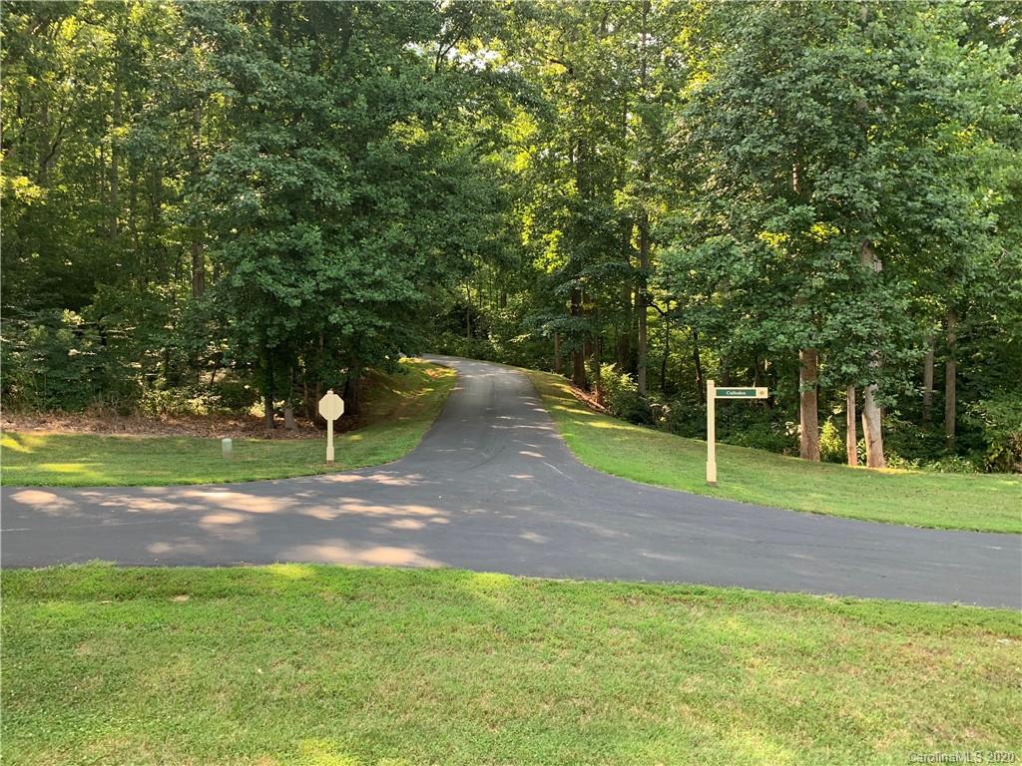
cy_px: 383
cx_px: 511
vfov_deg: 53.1
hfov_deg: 67.3
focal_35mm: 26
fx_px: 768
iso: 50
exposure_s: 1/121
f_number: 1.8
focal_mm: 4.25
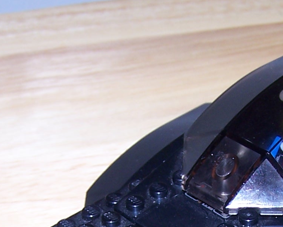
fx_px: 1056
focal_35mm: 126
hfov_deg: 15.2
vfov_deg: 11.8
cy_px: 312
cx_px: 208
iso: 80
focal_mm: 6.3
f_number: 2.8
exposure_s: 1/60
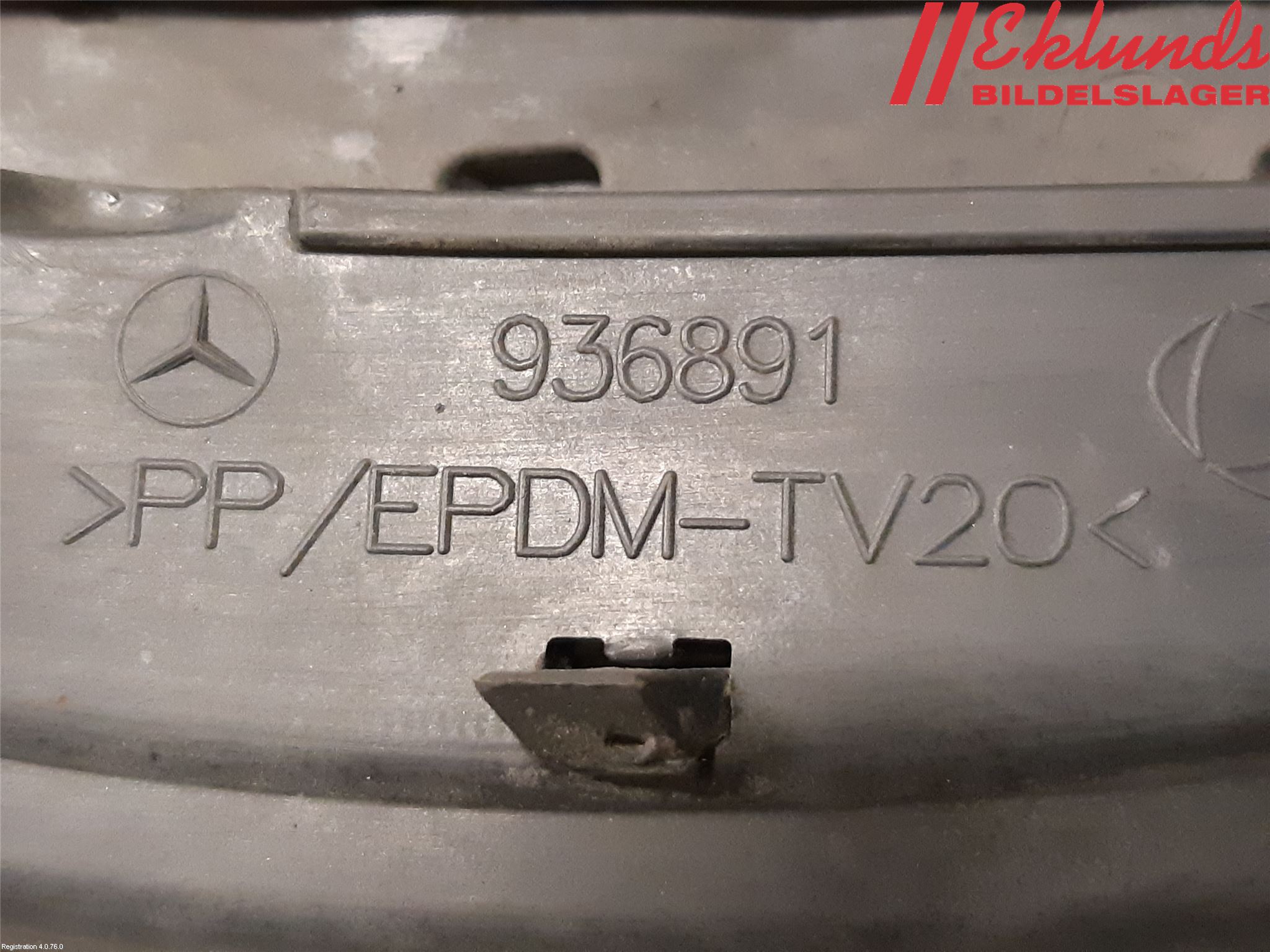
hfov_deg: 67.3
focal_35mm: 26
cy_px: 476
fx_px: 954
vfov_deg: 53.1
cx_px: 635
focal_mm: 3.93
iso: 500
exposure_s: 1/25
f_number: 1.7
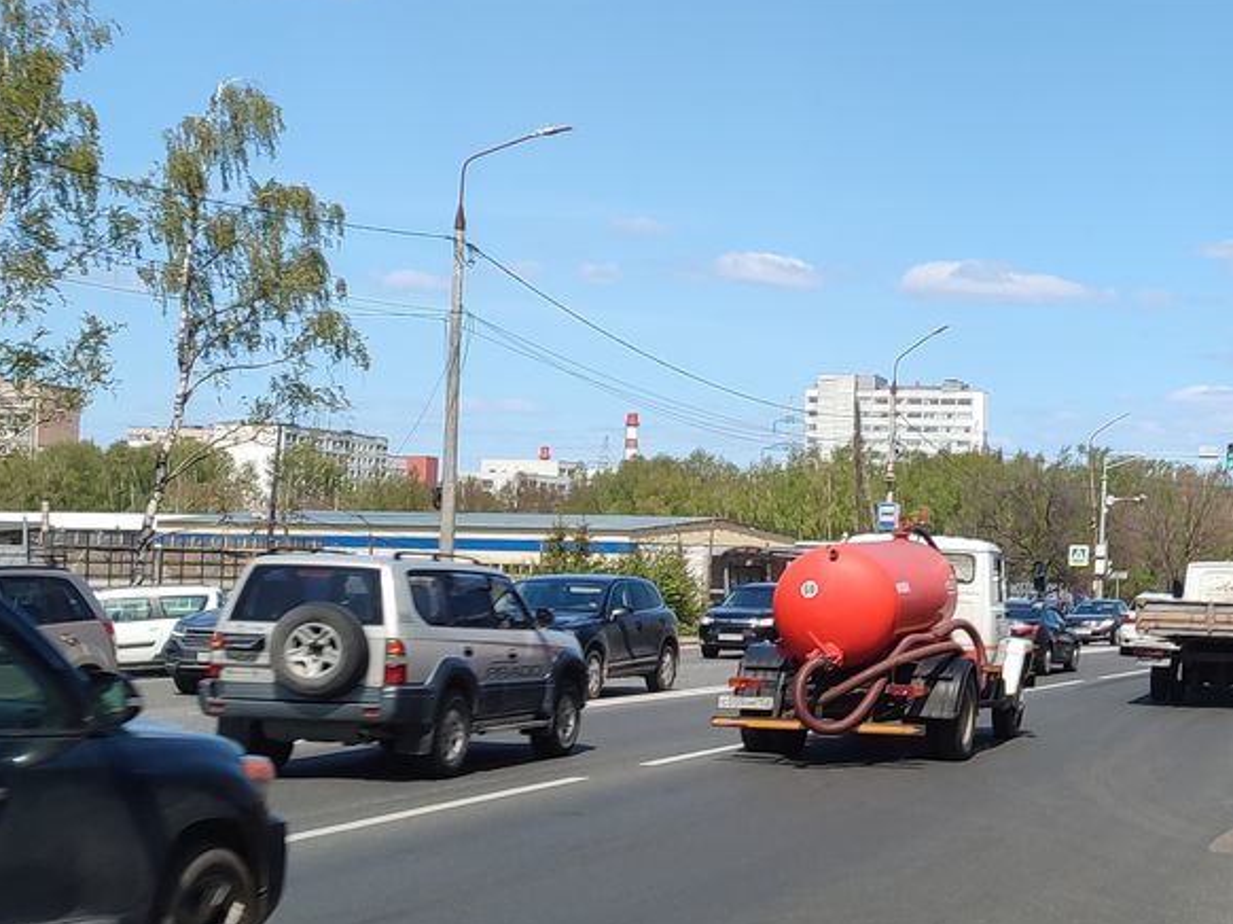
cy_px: 479
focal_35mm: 66
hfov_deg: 27.3
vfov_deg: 22.2
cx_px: 1301
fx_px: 2350
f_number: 1.89
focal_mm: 5.89
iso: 74
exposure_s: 1/120
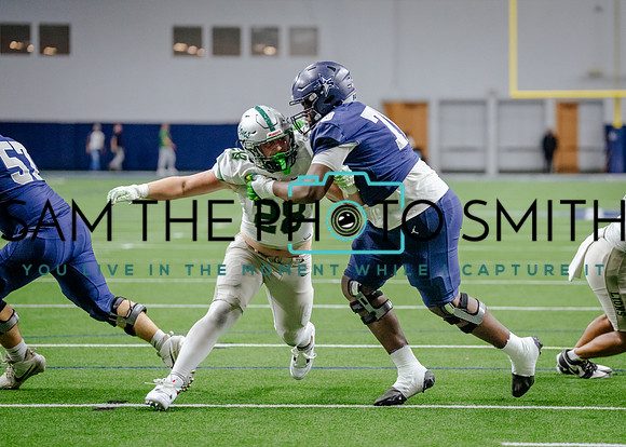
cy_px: 242
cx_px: 393
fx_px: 3196
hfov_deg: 11.2
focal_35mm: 180
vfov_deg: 8.0
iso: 3200
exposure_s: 1/1250
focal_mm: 141
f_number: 2.8
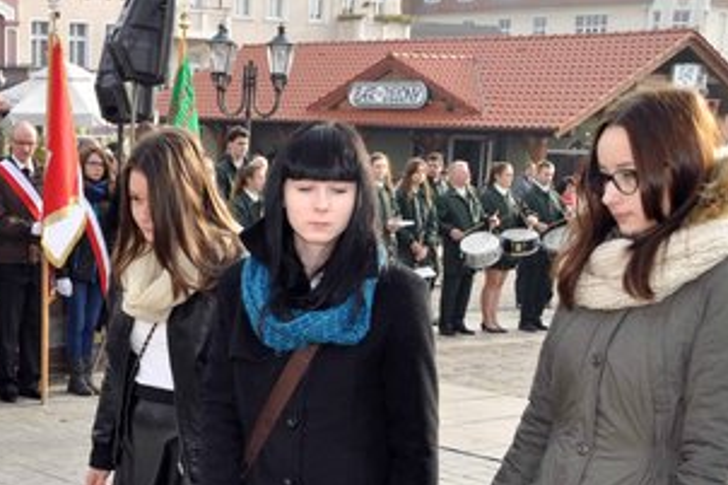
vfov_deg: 18.5
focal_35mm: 71
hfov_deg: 27.6
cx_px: 89
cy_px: 516
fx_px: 1435
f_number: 13
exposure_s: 1/200
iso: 500
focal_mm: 22
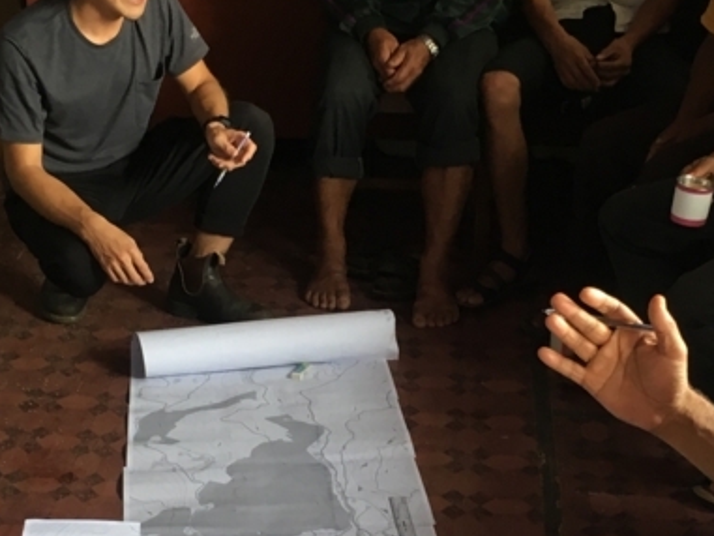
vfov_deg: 18.8
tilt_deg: -26.0
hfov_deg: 25.0
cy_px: 410
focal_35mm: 78
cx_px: 347
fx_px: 1609
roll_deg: -1.6
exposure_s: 1/33
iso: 80
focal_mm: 4.15
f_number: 2.2
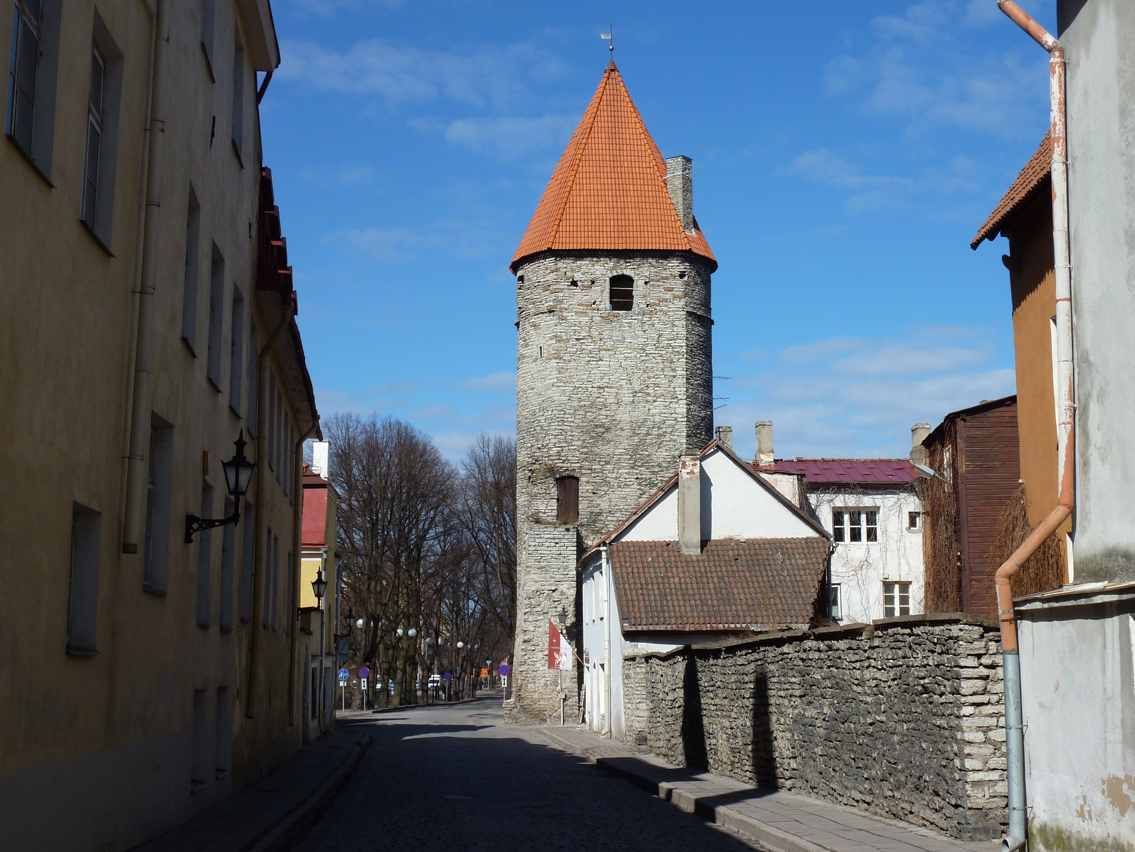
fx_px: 1574
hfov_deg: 39.7
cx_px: 568
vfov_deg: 30.3
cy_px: 426
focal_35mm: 48
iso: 80
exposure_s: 1/400
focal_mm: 7.9
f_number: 5.6
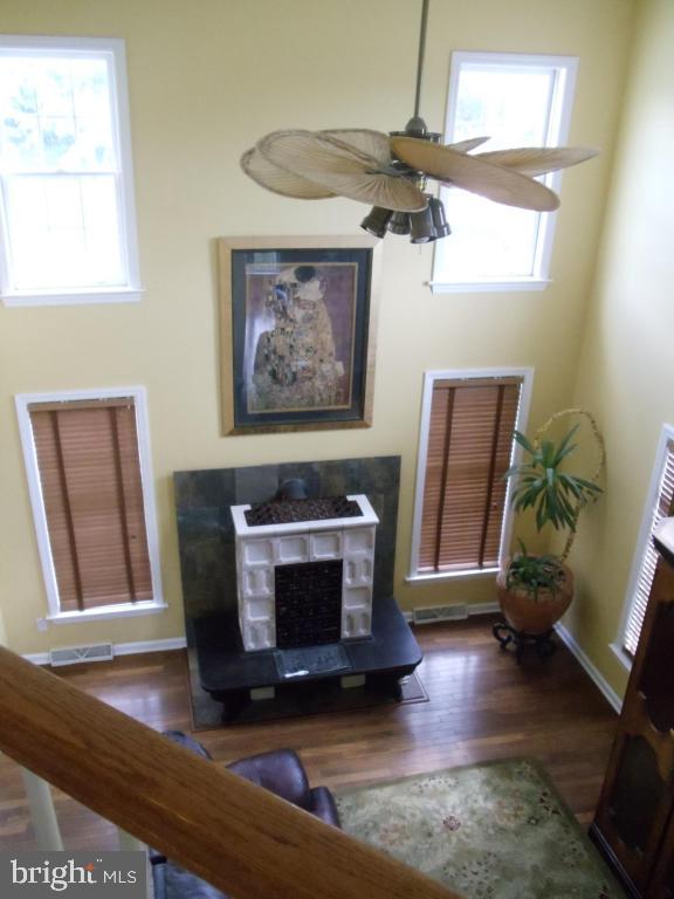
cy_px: 450
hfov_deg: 32.9
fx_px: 1142
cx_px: 337
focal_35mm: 44
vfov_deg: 42.9
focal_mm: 6
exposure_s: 1/100
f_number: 3.5
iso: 800
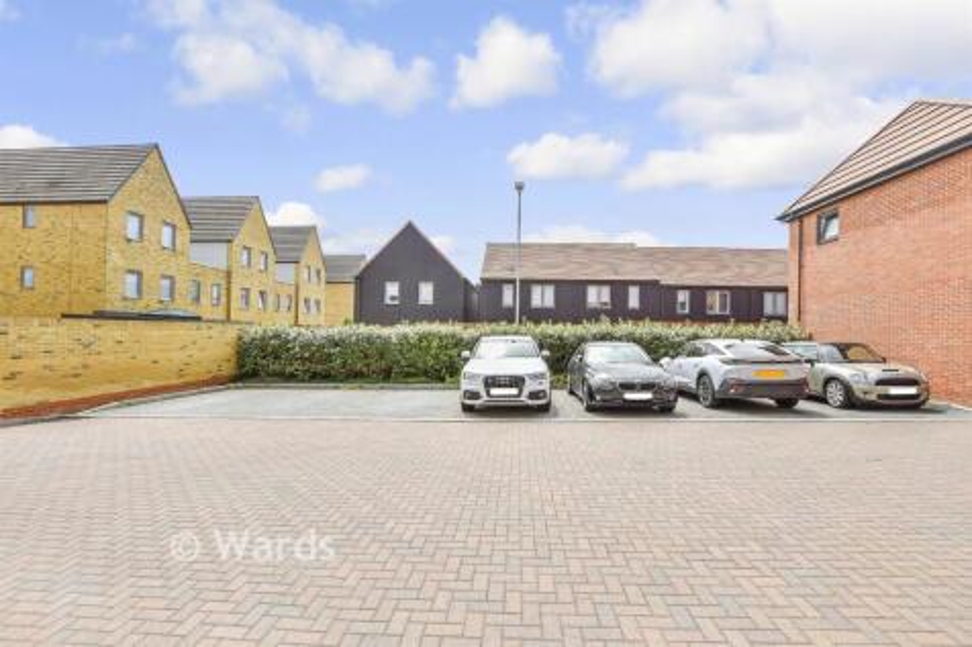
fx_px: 405
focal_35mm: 15
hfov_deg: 100.4
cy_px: 324
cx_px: 486
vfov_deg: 77.3
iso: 320
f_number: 8
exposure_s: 1/500
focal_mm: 10
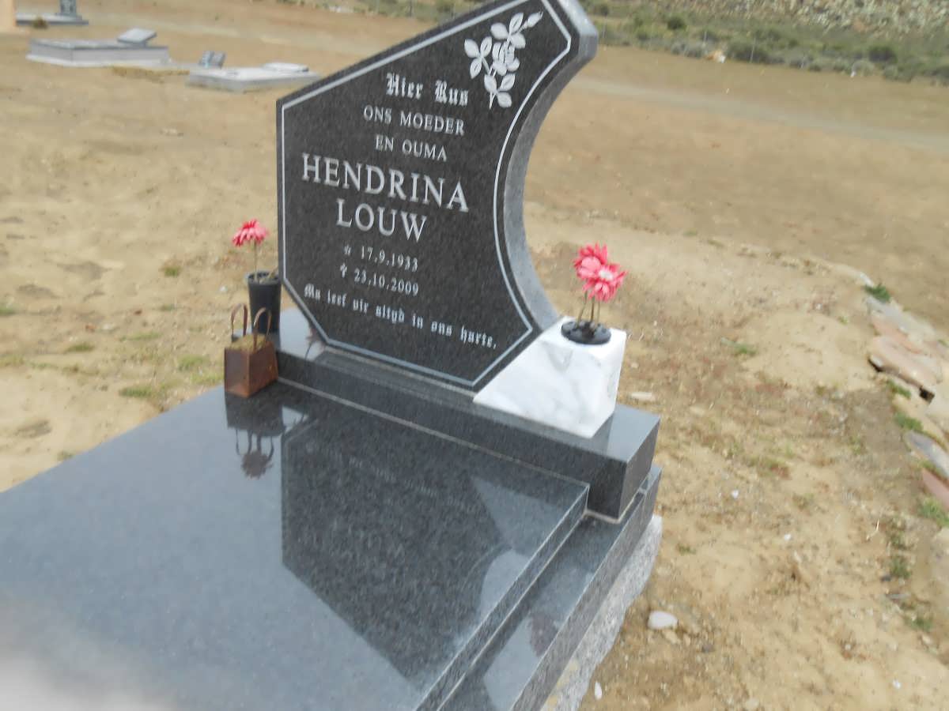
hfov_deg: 60.0
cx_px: 474
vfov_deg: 46.8
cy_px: 356
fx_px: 822
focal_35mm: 30
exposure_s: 1/50
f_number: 3.8
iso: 80
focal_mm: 5.3
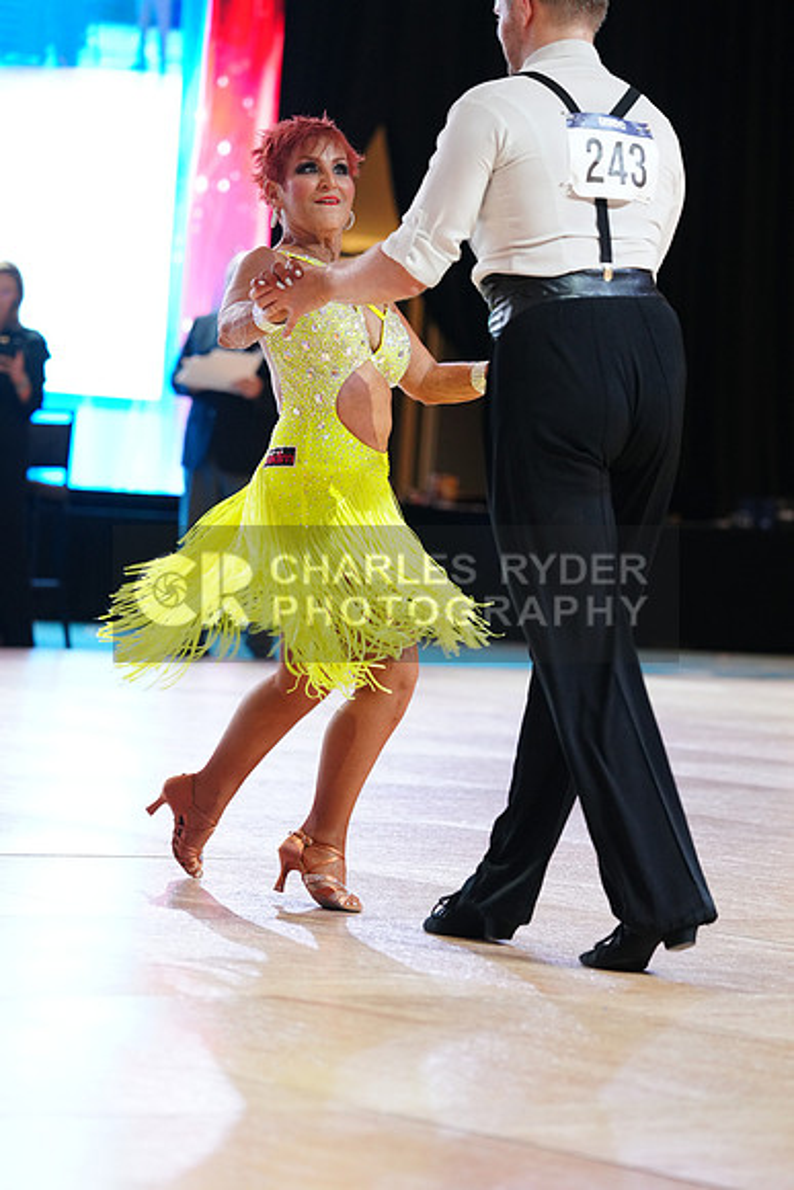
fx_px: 4926
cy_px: 595
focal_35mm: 149
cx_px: 397
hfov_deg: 9.2
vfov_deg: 13.8
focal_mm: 149
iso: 2500
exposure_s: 1/250
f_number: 4
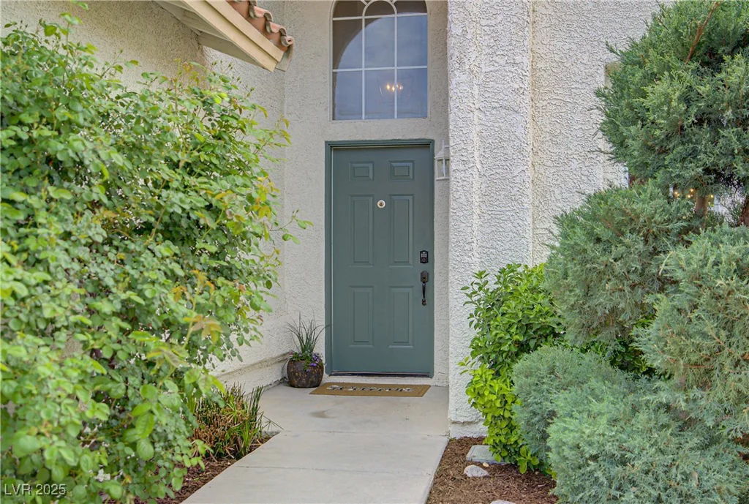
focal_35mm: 42
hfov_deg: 46.3
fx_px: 876
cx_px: 374
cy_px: 252
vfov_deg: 32.1
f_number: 2.8
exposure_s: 1/200
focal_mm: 28
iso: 160
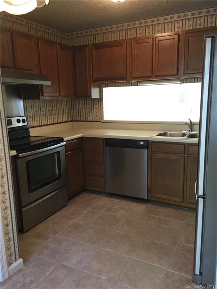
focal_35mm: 29
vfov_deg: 61.7
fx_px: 242
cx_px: 108
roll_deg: +1.8
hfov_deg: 48.2
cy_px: 144
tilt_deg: -10.6
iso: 64
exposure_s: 1/30
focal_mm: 4.15
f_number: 2.2
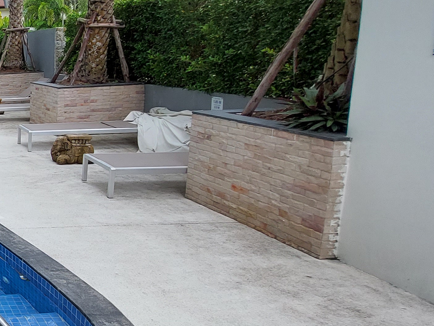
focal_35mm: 37
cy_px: 149
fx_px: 464
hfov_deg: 33.1
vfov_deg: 38.6
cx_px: -158
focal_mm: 1.74
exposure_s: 1/540
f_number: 2.2
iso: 50
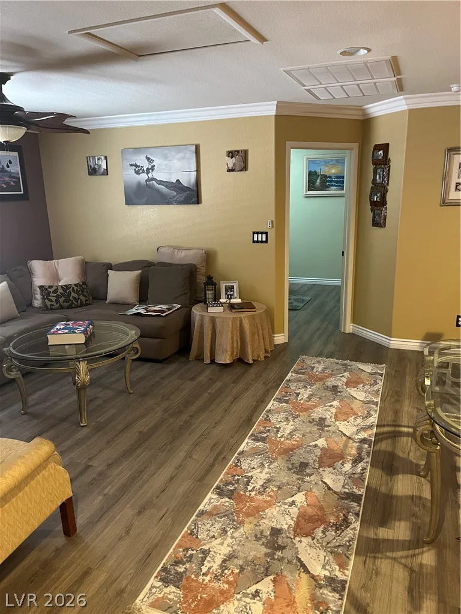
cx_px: 230
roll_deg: +1.3
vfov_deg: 67.3
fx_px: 462
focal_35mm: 26
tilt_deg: -14.0
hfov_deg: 53.1
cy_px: 307
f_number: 1.6
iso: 500
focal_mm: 5.1
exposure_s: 1/40
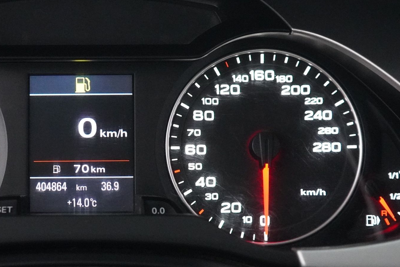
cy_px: 143
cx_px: 84
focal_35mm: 78
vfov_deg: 17.5
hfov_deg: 25.6
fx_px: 867
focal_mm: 28
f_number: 3.5
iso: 6400
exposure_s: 1/25
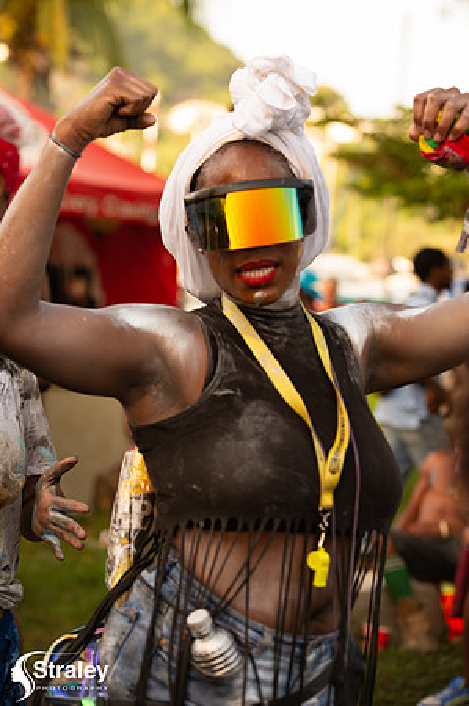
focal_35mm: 102
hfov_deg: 13.4
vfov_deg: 20.0
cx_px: 234
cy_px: 353
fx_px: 1998
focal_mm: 102
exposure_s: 1/200
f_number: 5
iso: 220
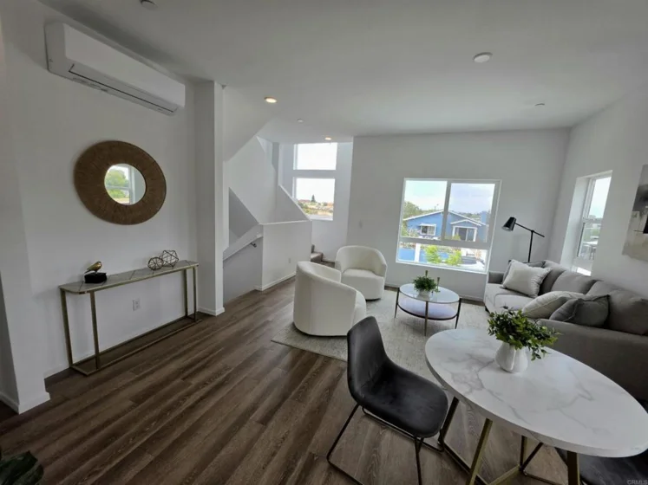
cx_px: 324
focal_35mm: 13
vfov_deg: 89.9
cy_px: 242
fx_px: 243
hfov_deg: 106.2
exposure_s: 1/400
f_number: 1.9
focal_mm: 2.2
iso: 32
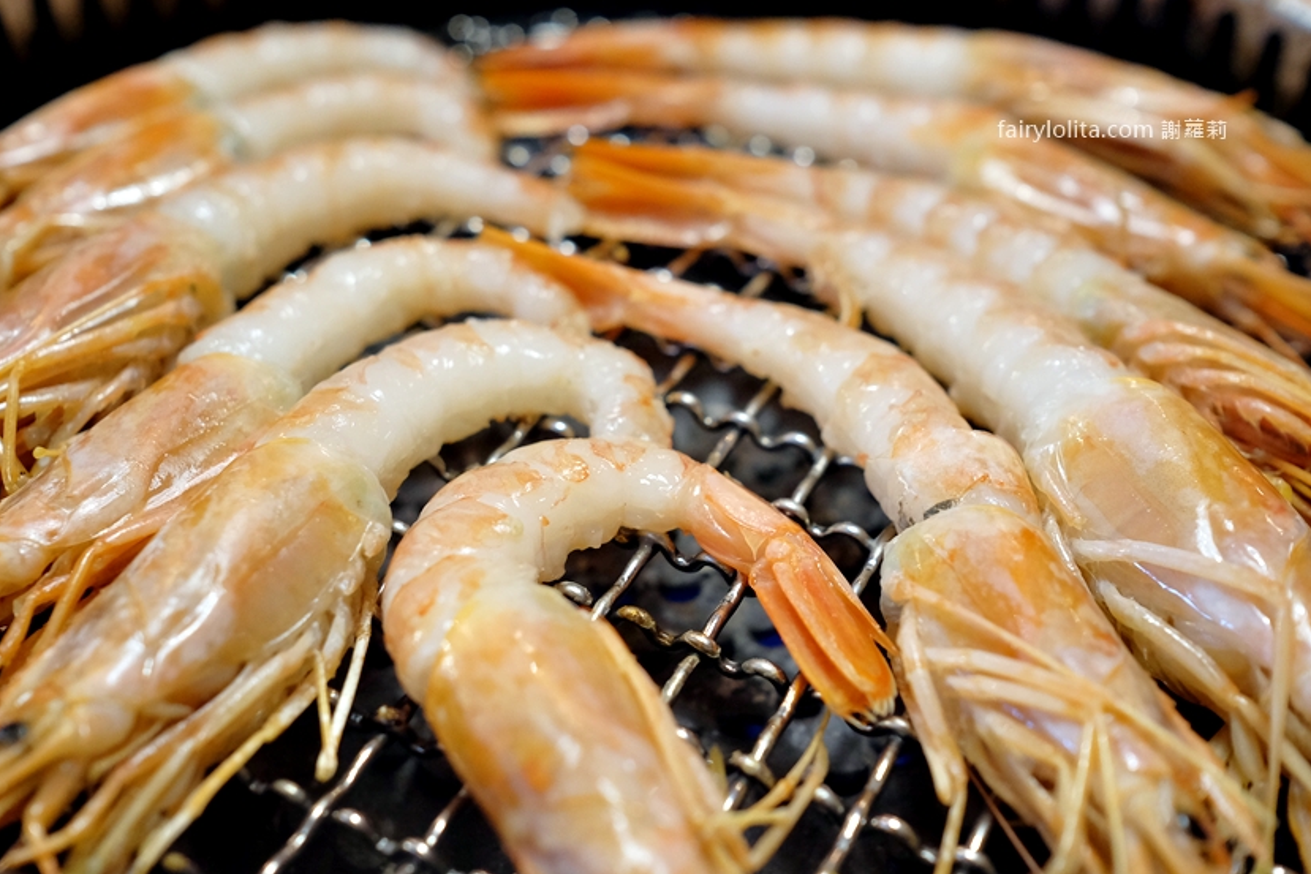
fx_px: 1384
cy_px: 447
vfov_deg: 35.1
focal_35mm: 38
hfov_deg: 50.7
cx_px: 656
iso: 2000
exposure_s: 1/105
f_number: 2.8
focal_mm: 23
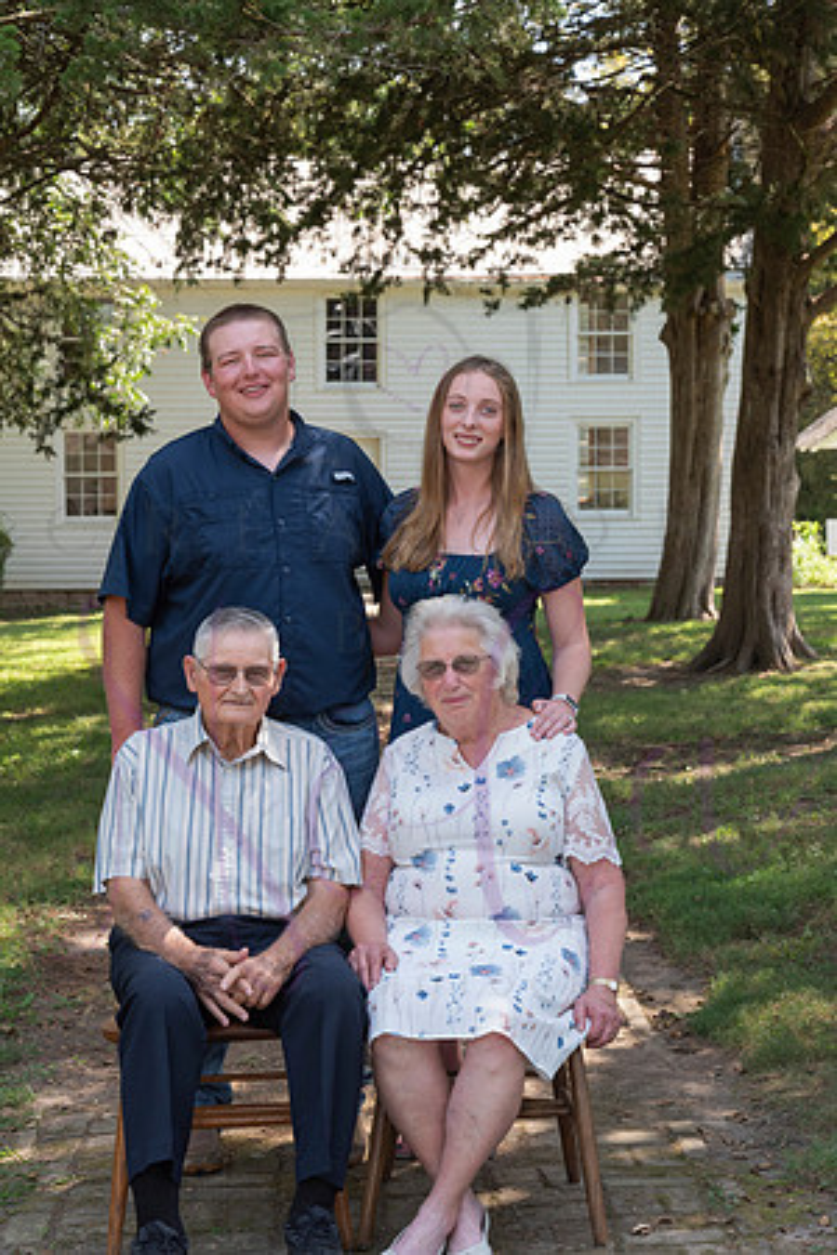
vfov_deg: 28.8
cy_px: 628
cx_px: 418
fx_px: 2441
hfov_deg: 19.5
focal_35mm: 70
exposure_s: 1/200
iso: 500
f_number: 8
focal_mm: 70
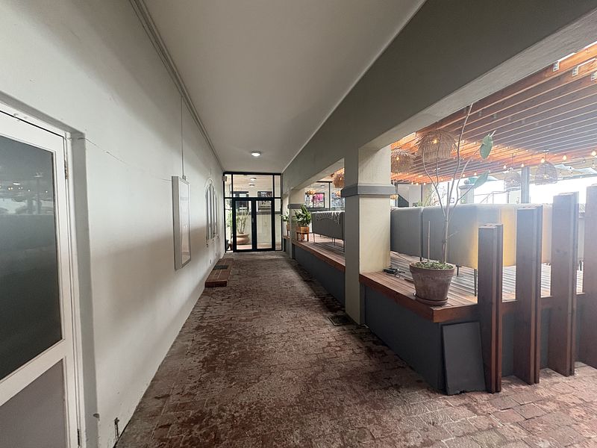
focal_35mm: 14
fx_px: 241
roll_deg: +2.3
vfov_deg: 85.7
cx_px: 298
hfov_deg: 102.1
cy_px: 224
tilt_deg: -2.9
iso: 320
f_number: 2.2
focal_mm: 2.22
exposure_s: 1/50
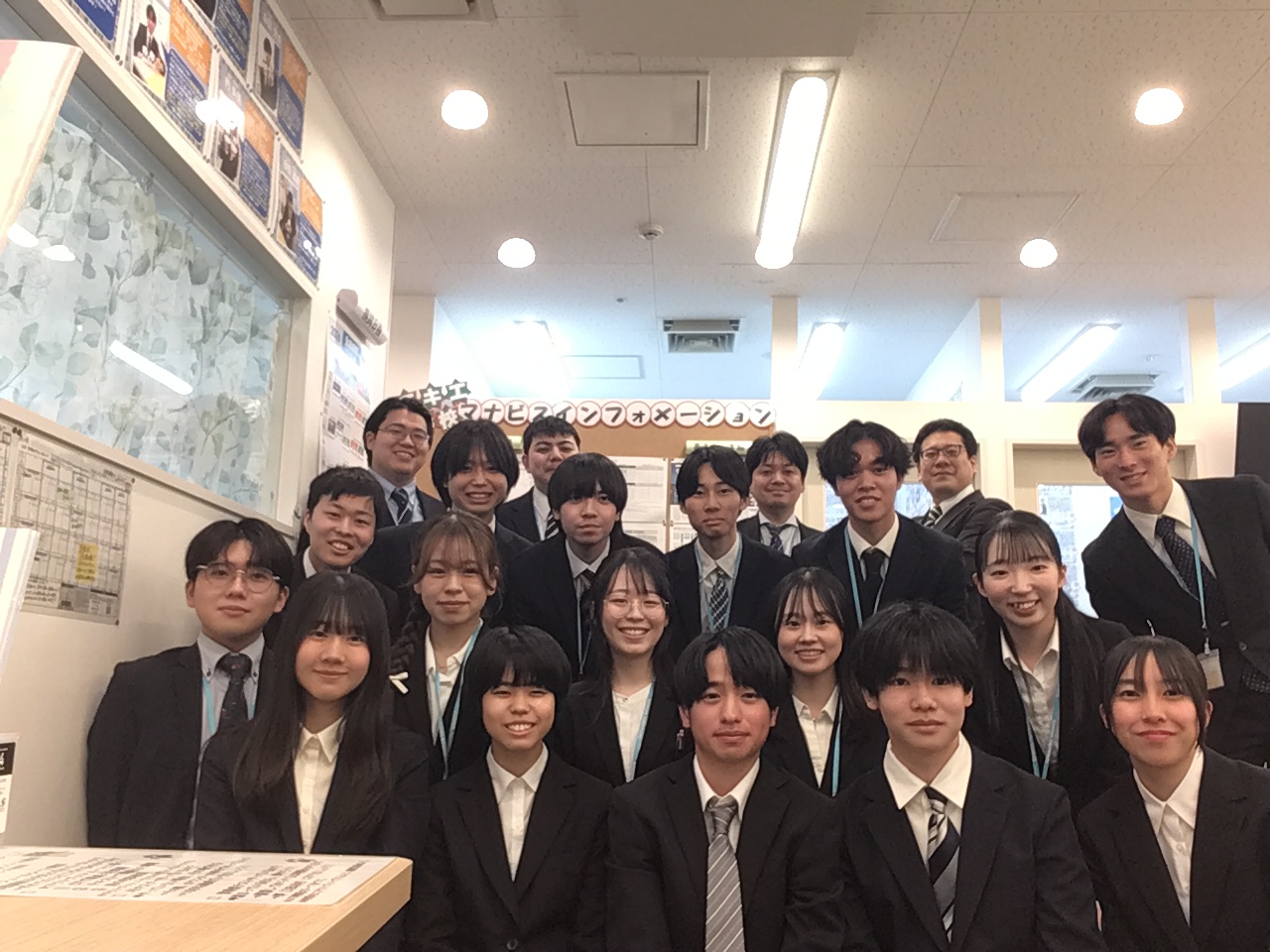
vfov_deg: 45.4
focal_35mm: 31
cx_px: 635
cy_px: 476
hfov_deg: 58.4
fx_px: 1137
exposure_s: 1/40
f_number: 2.4
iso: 50
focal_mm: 2.15
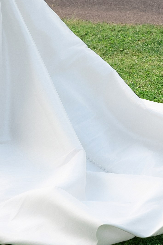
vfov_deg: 10.6
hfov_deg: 7.3
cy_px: -116
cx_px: 46
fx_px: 1277
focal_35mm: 188
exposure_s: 1/500
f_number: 5
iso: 500
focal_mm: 49
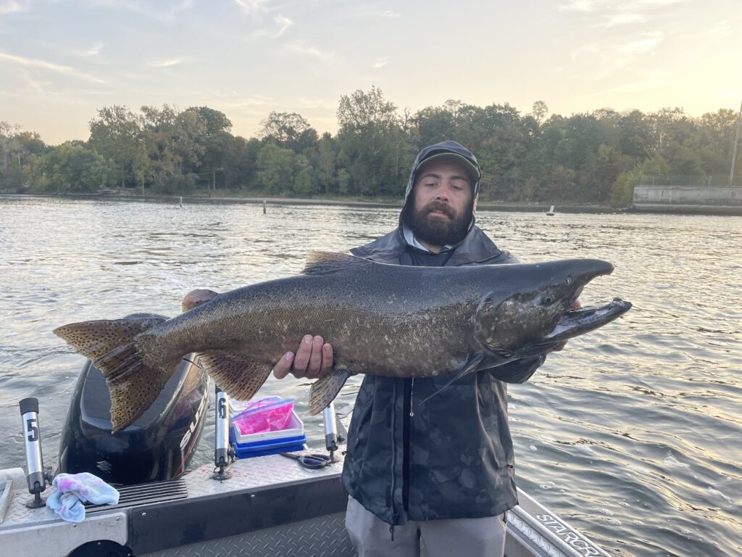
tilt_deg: -9.0
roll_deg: -0.3
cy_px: 278
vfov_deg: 53.1
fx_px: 557
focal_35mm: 26
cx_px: 371
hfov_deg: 67.3
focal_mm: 4.2
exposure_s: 1/182
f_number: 1.6
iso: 32
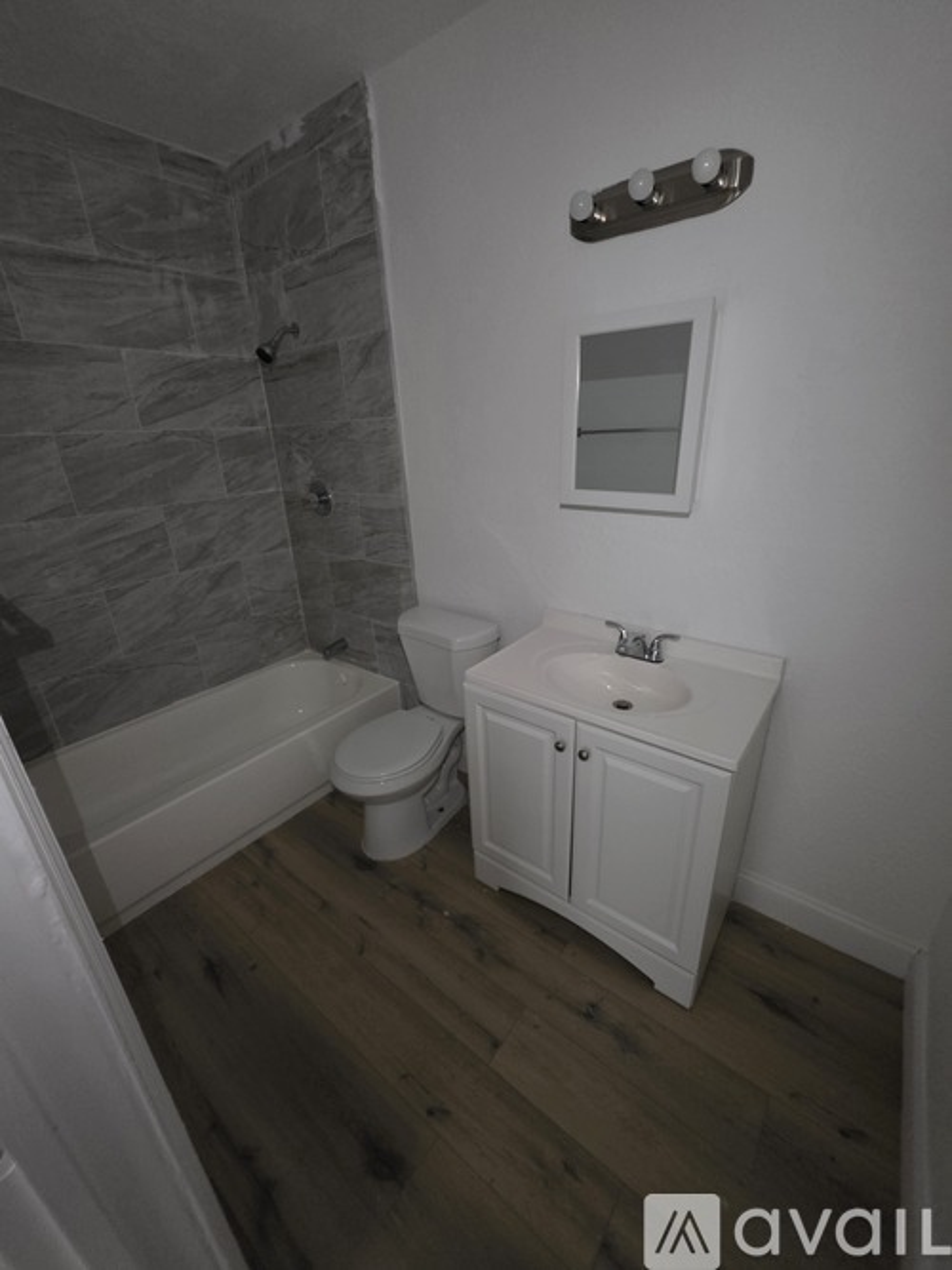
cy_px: 635
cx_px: 476
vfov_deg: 106.2
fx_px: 477
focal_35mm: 13
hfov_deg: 89.9
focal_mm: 2.2
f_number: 1.9
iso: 1000
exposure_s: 1/30
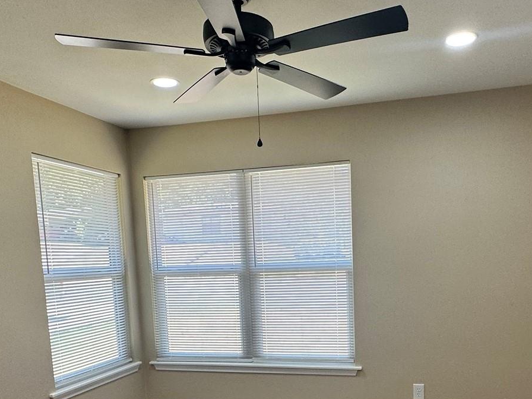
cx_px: 311
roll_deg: +2.3
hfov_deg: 56.5
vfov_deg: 42.4
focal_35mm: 32
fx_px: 492
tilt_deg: -6.4
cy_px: 312
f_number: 2.2
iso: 80
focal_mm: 2.22
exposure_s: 1/120
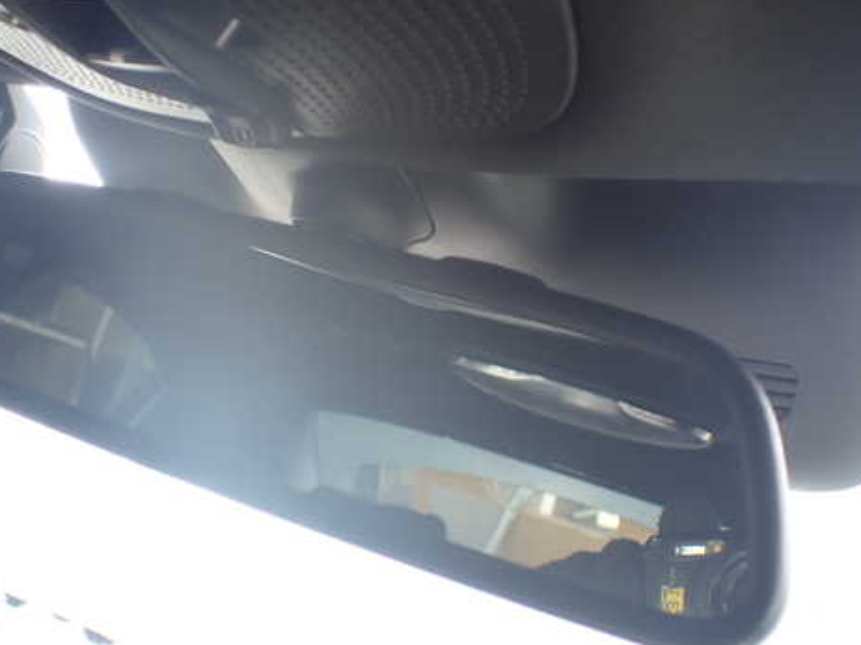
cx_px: 371
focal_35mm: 39
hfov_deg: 47.8
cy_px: 278
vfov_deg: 36.7
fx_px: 970
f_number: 2.3
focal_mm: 5.4
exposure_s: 1/125
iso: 160
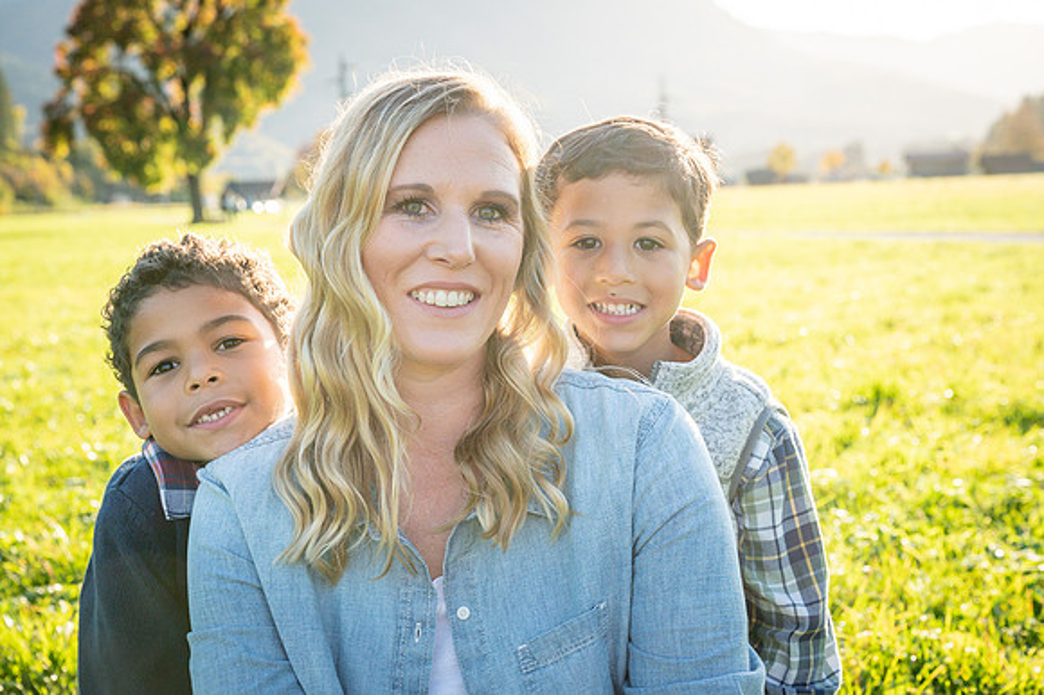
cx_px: 522
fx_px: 1797
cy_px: 348
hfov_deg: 32.4
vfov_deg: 21.9
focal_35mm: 62
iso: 400
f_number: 8
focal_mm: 62
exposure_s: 1/1000
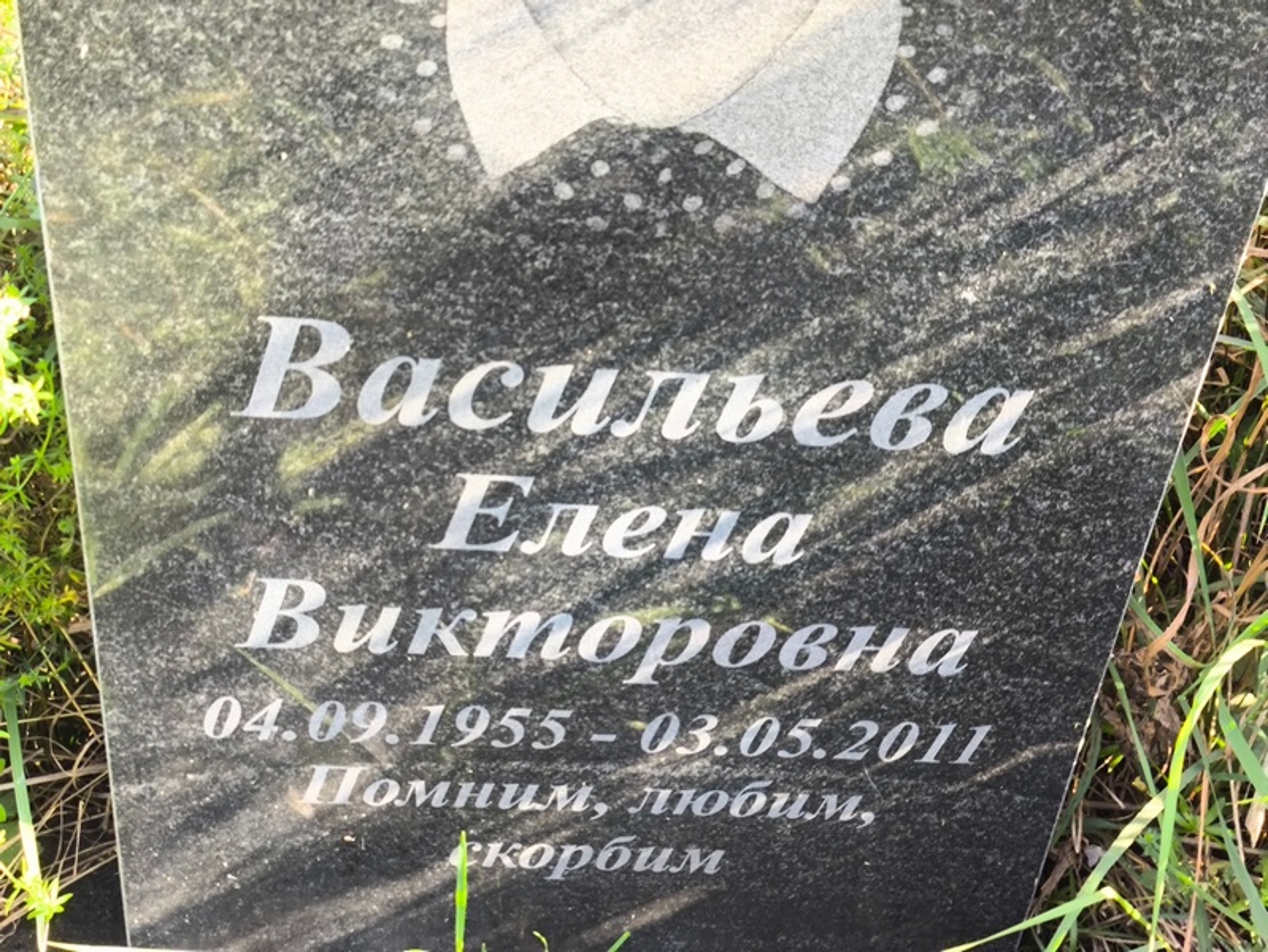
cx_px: 634
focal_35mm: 50
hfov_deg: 38.2
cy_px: 476
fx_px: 1832
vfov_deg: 29.1
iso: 64
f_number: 1.7
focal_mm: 4.71
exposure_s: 1/120
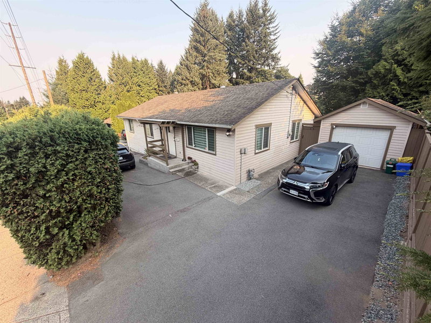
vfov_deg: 85.7
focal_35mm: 14
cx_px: 216
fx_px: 174
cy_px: 162
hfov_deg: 102.1
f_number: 2.2
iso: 50
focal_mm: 2.22
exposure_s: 1/268
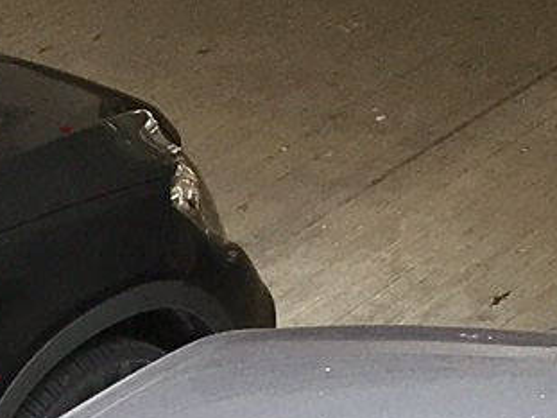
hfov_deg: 10.4
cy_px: 1326
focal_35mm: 188
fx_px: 3024
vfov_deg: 7.0
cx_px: -56
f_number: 2.2
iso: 25
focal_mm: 4.15
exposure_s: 1/270
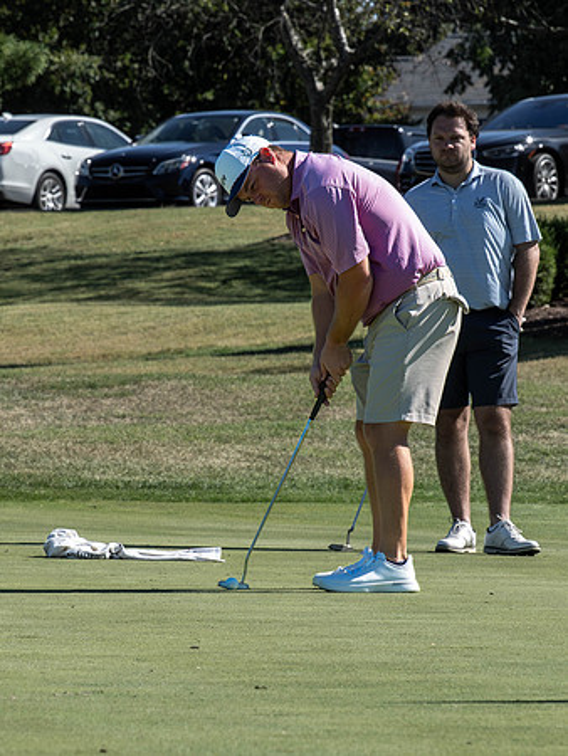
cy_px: 368
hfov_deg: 4.8
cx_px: 181
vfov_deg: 6.4
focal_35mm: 311
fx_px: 6790
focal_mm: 111
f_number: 8
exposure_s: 1/2500
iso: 1600
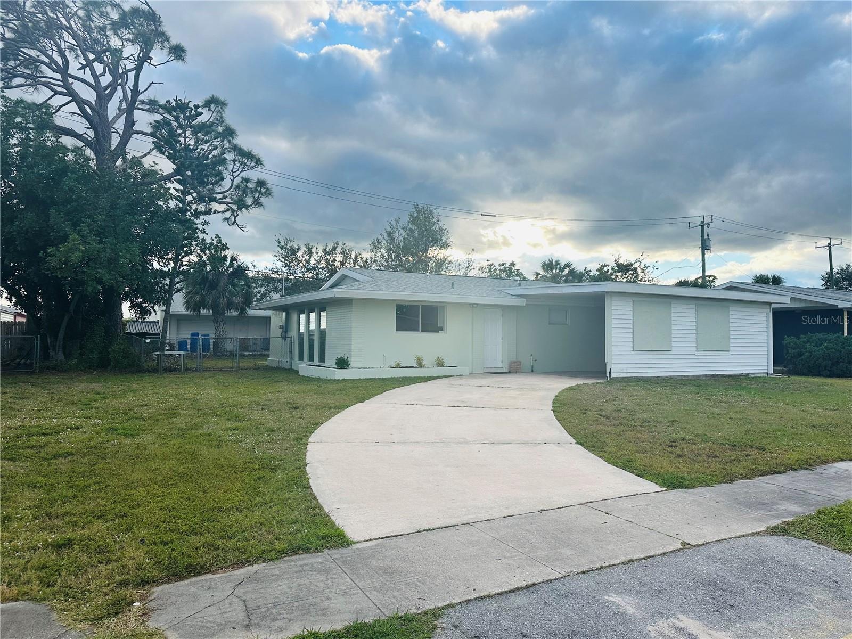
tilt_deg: +2.6
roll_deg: -0.7
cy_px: 320
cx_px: 426
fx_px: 591
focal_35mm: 24
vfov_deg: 56.8
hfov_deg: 71.6
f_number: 1.78
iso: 80
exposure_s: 1/1562
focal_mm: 6.86
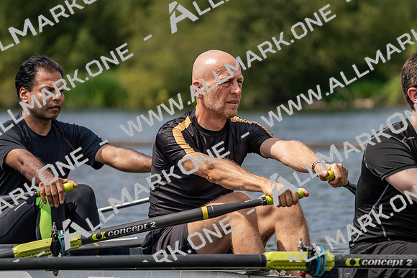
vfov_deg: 5.5
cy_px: 139
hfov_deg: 8.3
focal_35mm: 248
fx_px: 2873
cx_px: 208
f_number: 5.6
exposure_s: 1/1600
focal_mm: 248
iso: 250
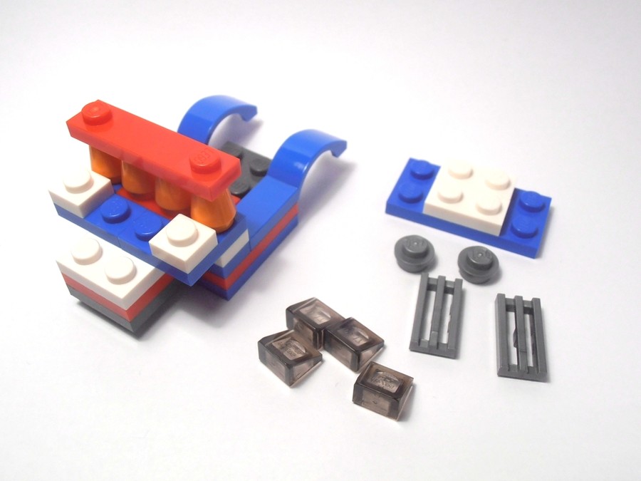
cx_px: 320
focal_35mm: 37
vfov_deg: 38.7
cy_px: 240
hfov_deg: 50.1
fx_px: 685
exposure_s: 1/100
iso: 80
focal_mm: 6.61
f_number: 3.9
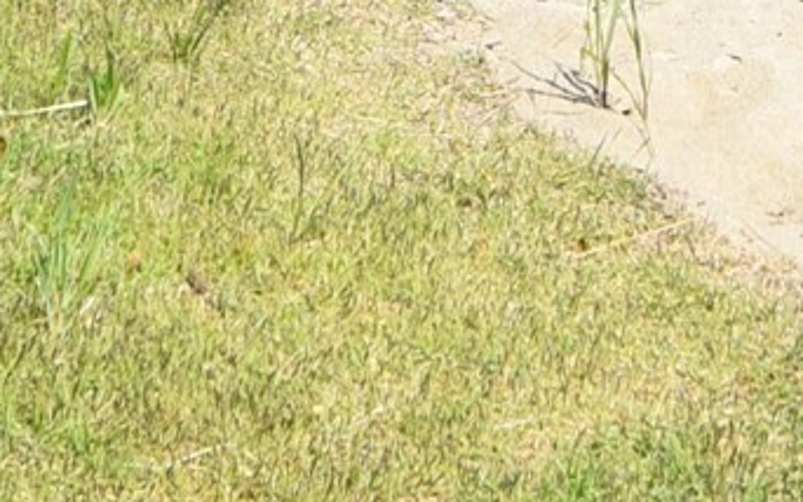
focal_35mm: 165
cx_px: 686
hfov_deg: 12.6
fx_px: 3612
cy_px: -918
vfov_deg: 7.2
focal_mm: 18
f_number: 10
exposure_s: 1/400
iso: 200
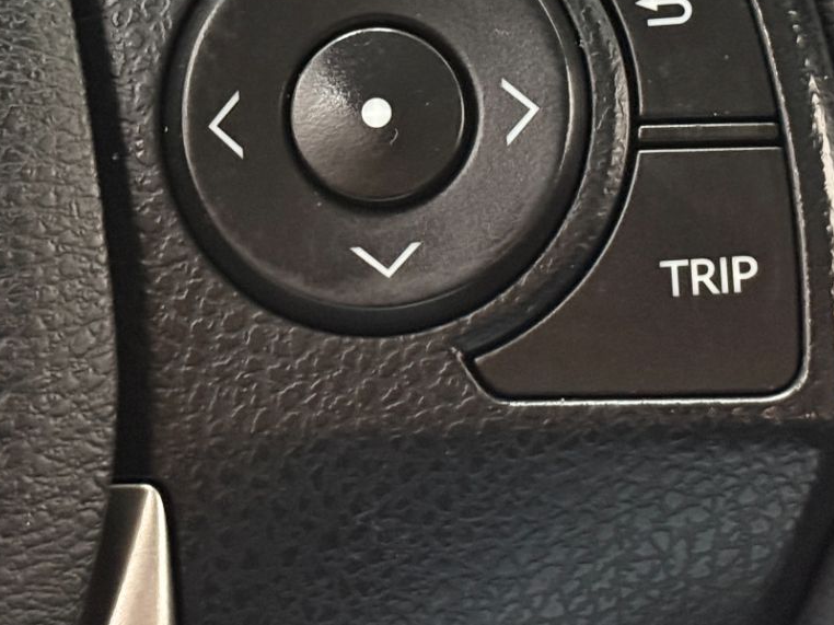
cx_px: 425
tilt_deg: -21.2
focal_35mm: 121
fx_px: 2914
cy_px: 107
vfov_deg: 12.2
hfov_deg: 16.3
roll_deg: +0.0
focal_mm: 6.76
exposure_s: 1/30
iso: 640
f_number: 1.78
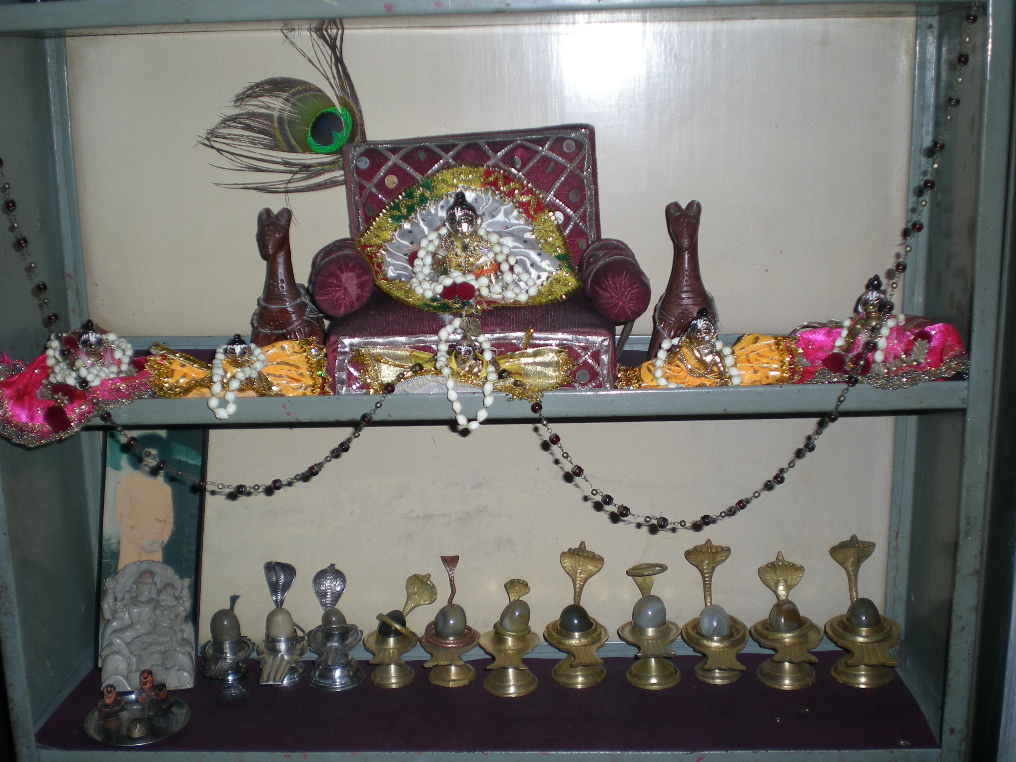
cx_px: 508
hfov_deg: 42.9
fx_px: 1291
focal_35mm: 44
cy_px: 381
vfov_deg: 32.9
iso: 50
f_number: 3.5
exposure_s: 1/60
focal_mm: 7.4
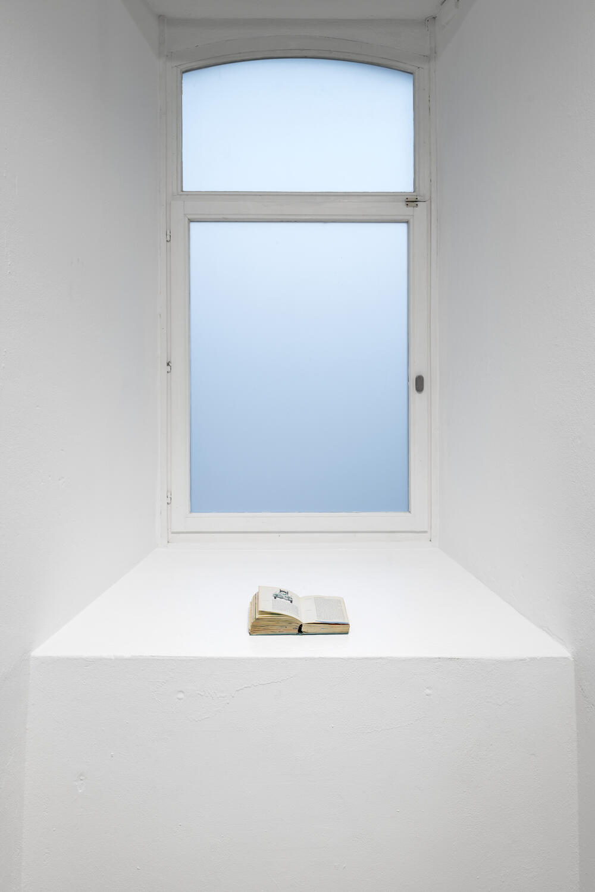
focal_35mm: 32
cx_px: 298
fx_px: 793
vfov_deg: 58.7
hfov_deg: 41.1
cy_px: 446
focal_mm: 32
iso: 100
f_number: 8
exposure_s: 1/20
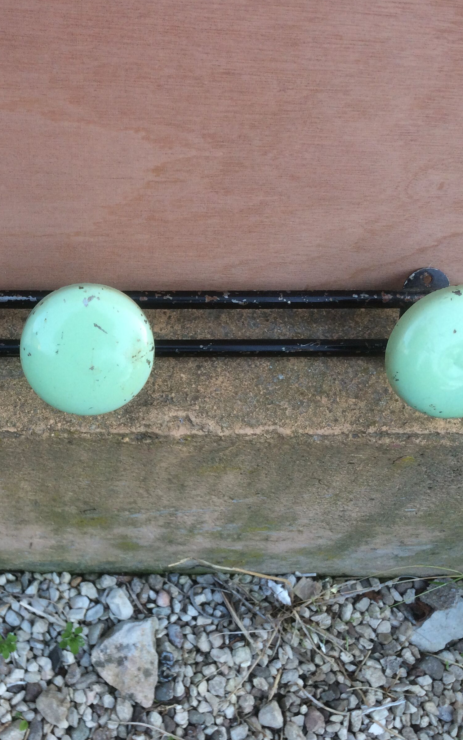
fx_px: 848
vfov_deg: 47.2
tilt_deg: -66.5
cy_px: 375
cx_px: 78
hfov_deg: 29.7
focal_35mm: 42
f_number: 2.2
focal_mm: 4.15
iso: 50
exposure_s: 1/50
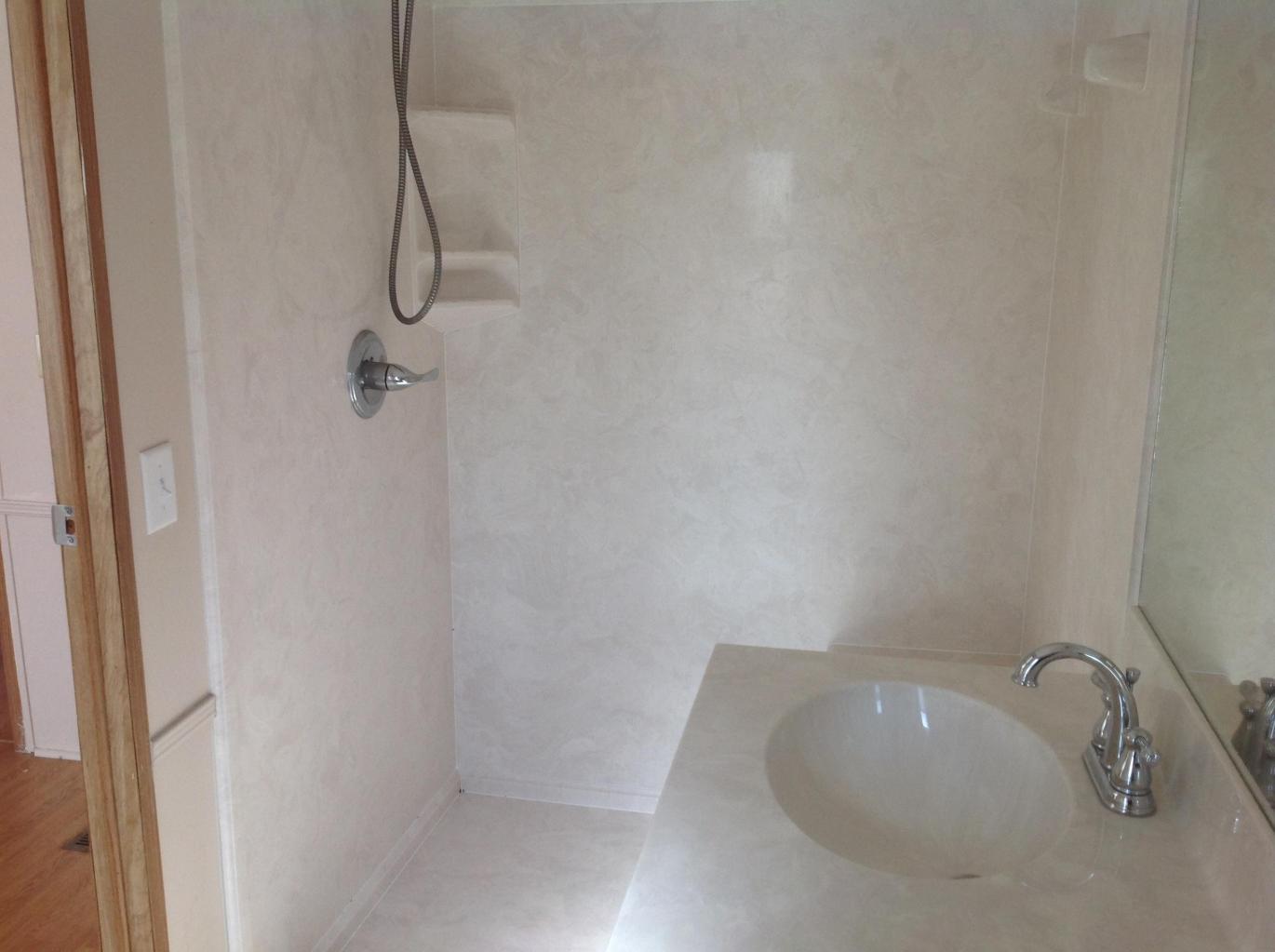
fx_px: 1287
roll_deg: +0.8
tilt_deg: -14.5
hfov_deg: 52.7
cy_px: 476
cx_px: 638
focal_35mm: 35
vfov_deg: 40.6
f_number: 2.4
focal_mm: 4.28
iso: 64
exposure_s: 1/30
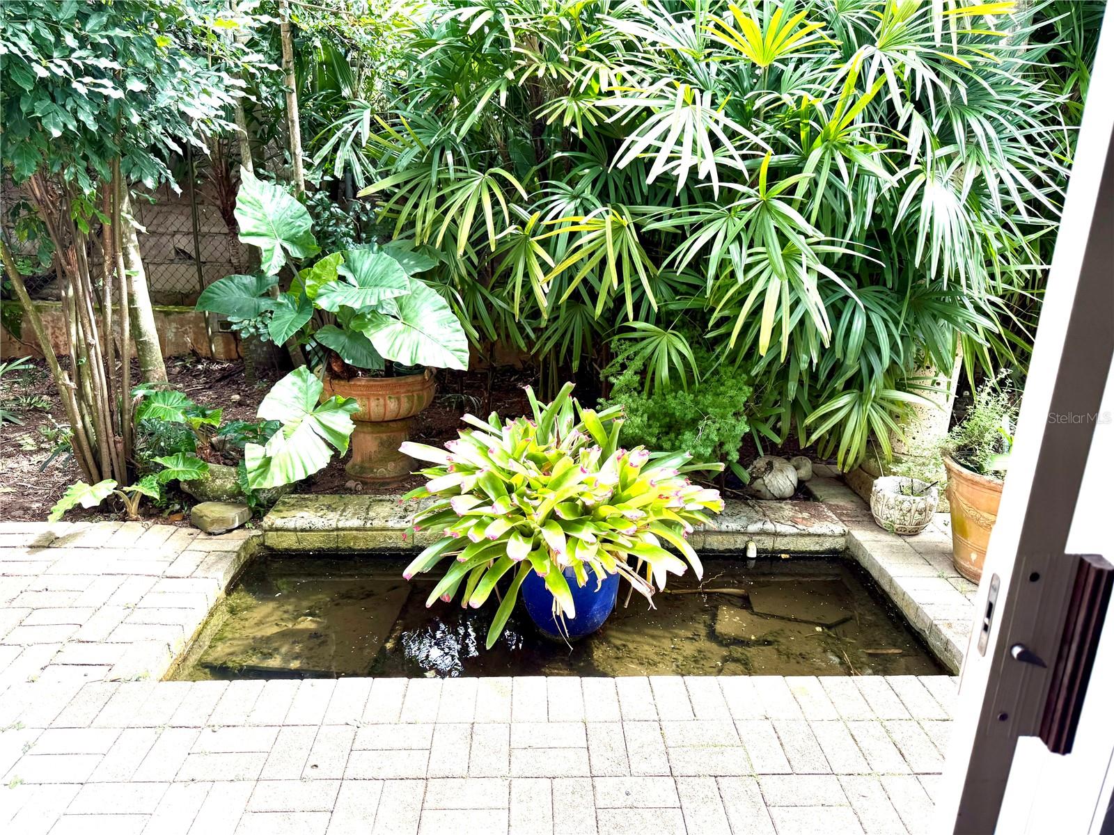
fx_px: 772
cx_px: 557
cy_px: 418
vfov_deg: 56.8
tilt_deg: -17.0
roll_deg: -0.7
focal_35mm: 24
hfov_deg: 71.6
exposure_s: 1/660
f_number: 1.78
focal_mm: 6.76
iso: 100
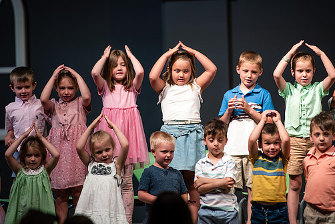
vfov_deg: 6.0
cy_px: 96
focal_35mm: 231
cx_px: 178
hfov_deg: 8.9
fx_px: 2150
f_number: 2.8
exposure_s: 1/250
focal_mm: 200
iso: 800
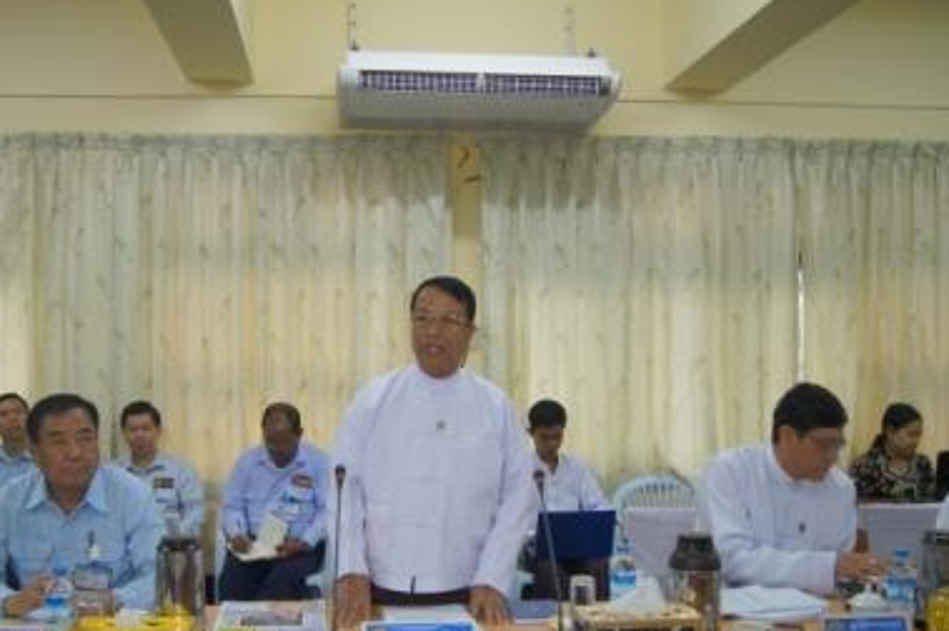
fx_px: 1027
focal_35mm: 39
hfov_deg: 49.4
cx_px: 396
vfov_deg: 34.1
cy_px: 361
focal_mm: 22
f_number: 4
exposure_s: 1/40
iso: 400
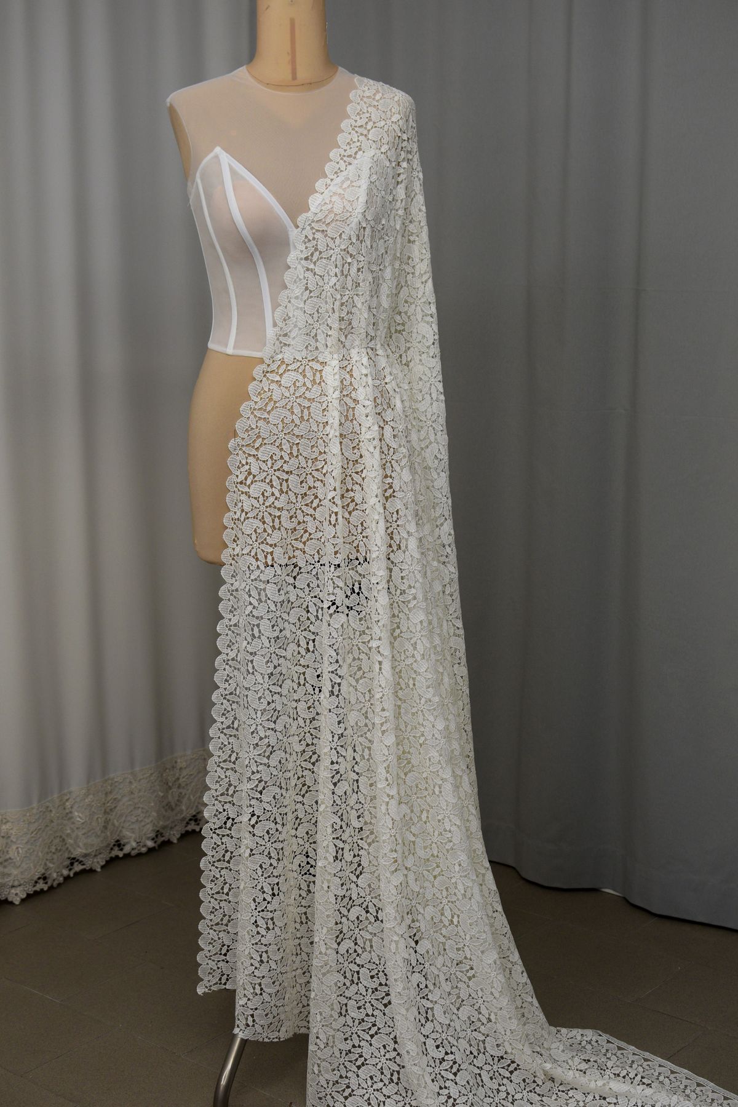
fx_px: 1614
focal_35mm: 52
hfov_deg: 25.8
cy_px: 554
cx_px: 369
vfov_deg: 37.9
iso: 500
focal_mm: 35
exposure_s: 1/60
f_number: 4
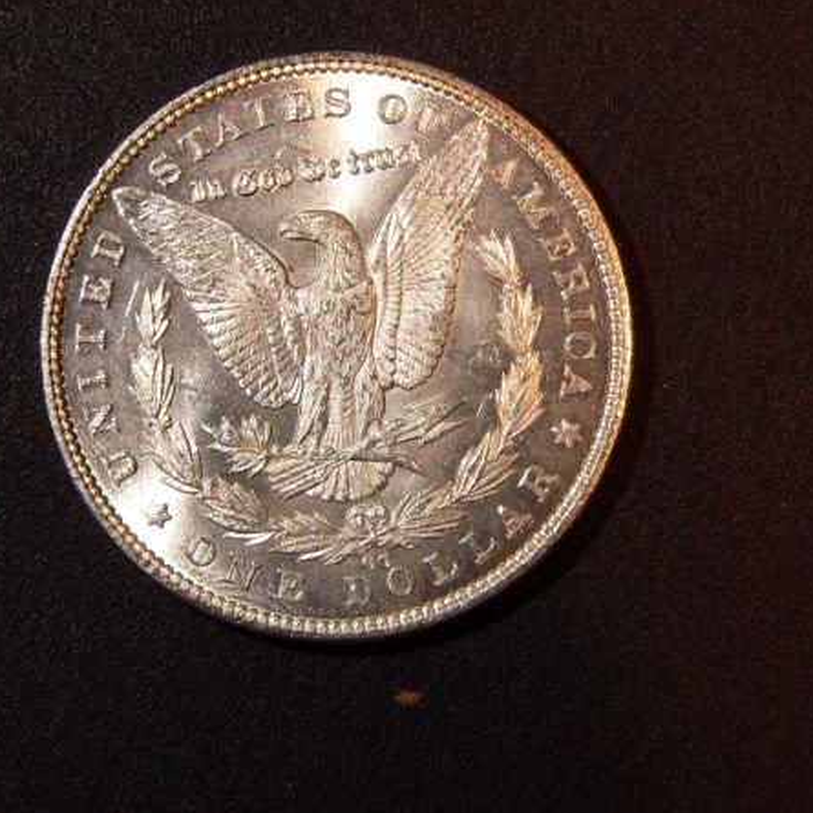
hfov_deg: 14.8
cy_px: 406
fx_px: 3135
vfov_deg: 14.8
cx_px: 349
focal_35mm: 118
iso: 200
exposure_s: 1/80
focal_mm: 16.5
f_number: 5.6
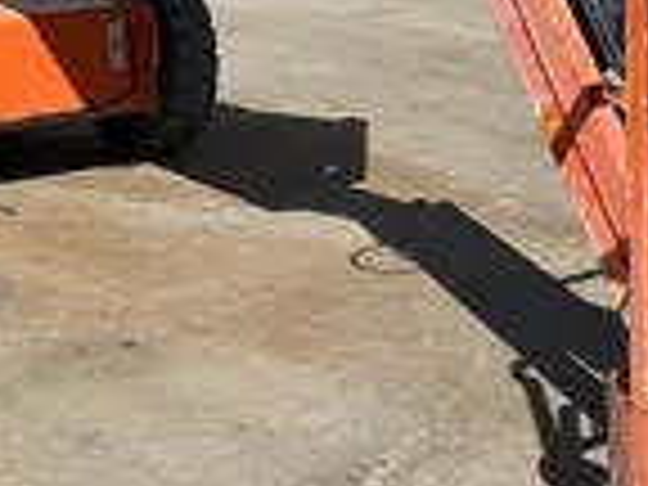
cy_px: 52
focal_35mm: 99
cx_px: 396
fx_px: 1853
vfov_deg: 14.8
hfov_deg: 19.8
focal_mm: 4.25
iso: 32
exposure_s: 1/6061
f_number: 1.8
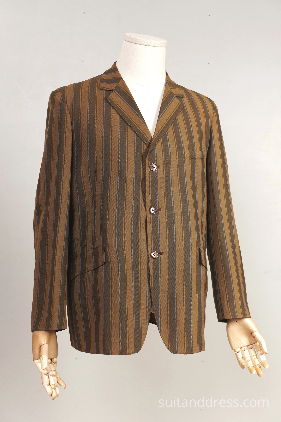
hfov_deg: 28.1
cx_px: 140
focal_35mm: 48
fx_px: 562
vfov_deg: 41.1
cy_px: 211
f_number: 6.3
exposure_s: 1/15
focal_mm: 32
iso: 320
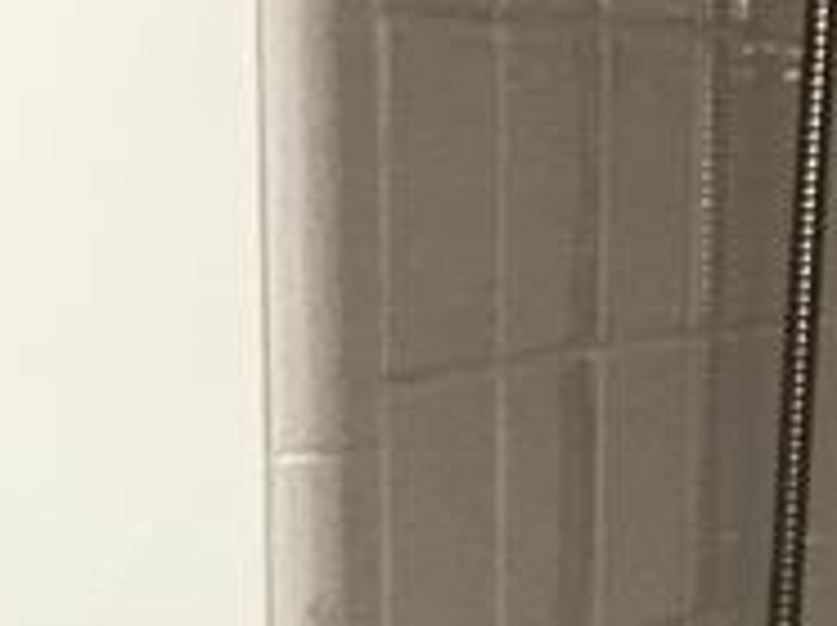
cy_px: 1387
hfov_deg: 11.6
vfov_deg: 8.1
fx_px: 4129
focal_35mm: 171
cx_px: 594
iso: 125
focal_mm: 3.3
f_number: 2.4
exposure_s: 1/30
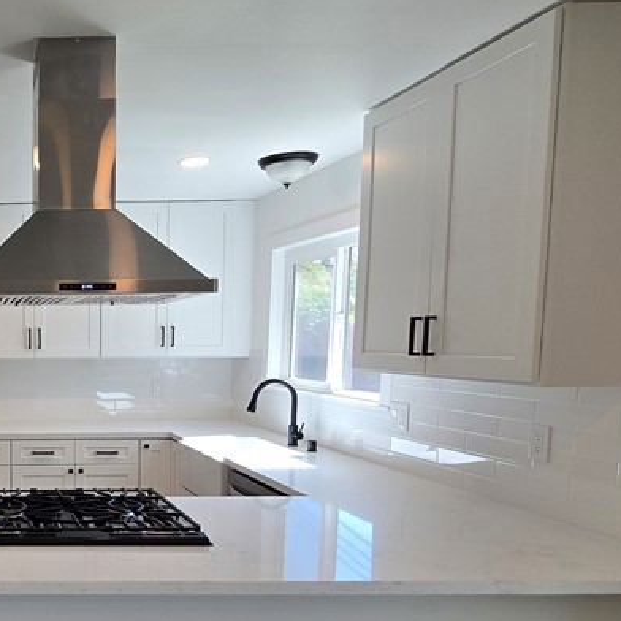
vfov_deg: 53.3
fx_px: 609
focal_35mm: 30
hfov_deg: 43.5
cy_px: 399
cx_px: -43
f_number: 2.2
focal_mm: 2.2
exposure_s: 1/120
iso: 50
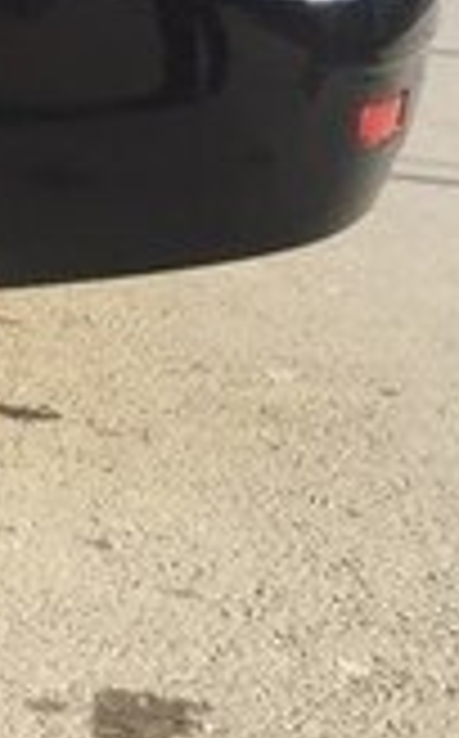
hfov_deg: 8.6
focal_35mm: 124
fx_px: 2491
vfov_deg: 16.0
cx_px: -958
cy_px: -200
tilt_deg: -2.7
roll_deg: +1.7
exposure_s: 1/527
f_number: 2.2
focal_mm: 4.15
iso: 32
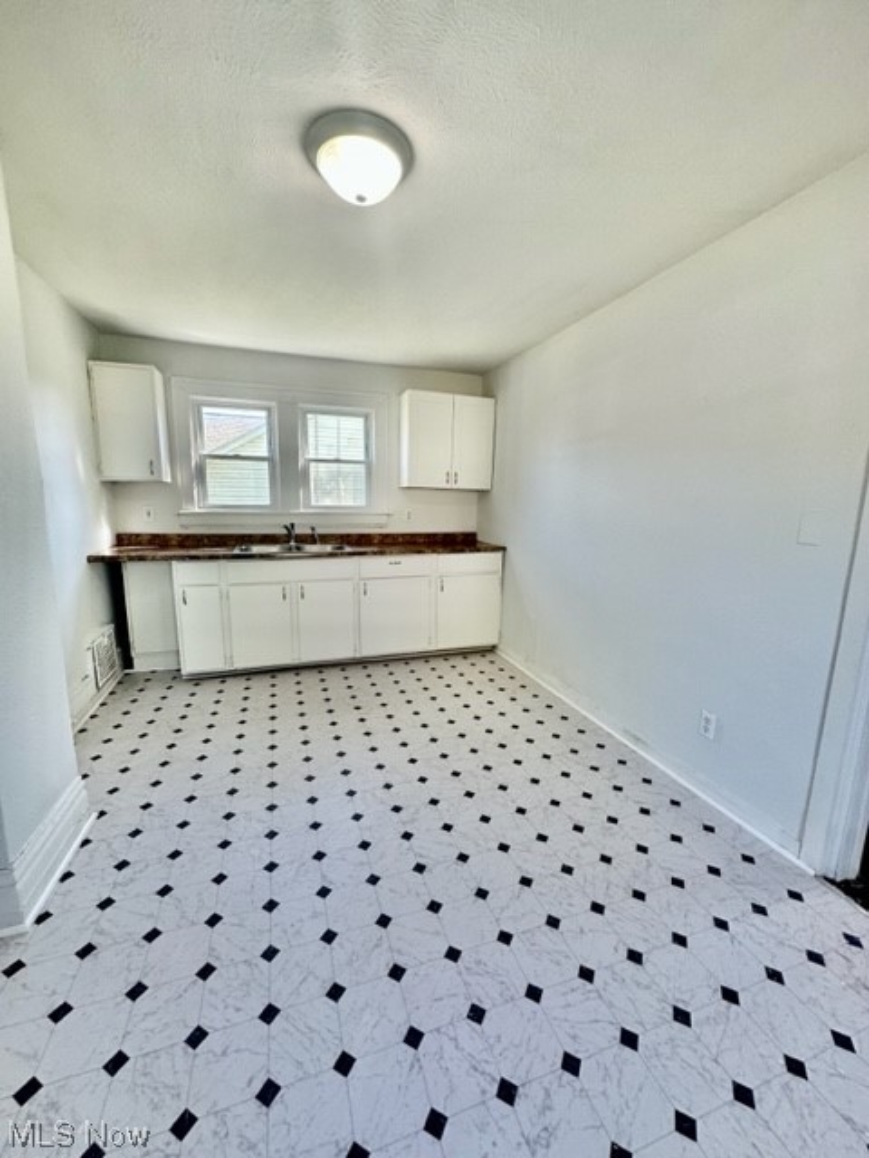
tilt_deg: -10.5
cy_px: 579
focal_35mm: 14
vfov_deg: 102.1
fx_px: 469
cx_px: 434
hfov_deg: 85.7
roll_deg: -1.1
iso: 100
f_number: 2.2
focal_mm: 2.22
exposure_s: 1/120
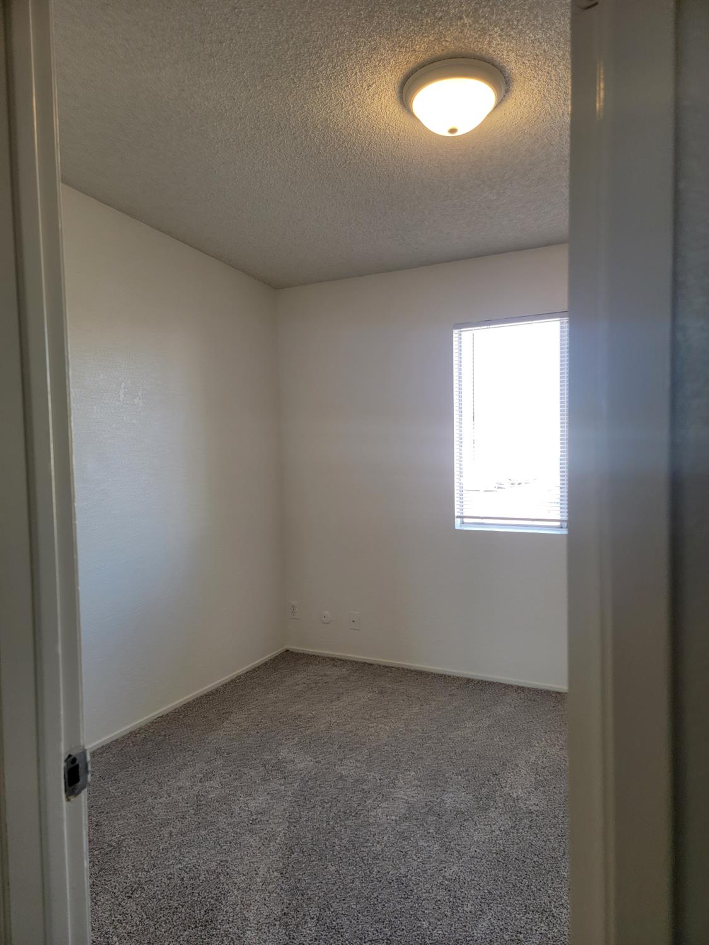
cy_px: 472
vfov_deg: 71.6
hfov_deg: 56.8
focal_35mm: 24
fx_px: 655
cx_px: 354
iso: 64
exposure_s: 1/120
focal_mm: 6.7
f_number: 1.8
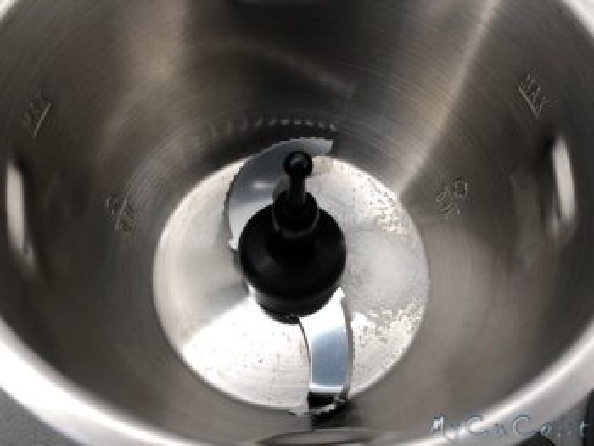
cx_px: 297
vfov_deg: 49.8
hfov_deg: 63.4
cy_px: 223
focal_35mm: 28
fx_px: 481
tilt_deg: -61.9
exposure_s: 1/50
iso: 25
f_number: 1.8
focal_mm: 4
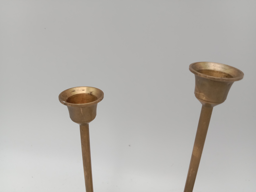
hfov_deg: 65.3
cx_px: 128
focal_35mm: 27
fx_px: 200
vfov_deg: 51.4
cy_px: 96
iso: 188
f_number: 2.2
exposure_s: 1/100
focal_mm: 3.65
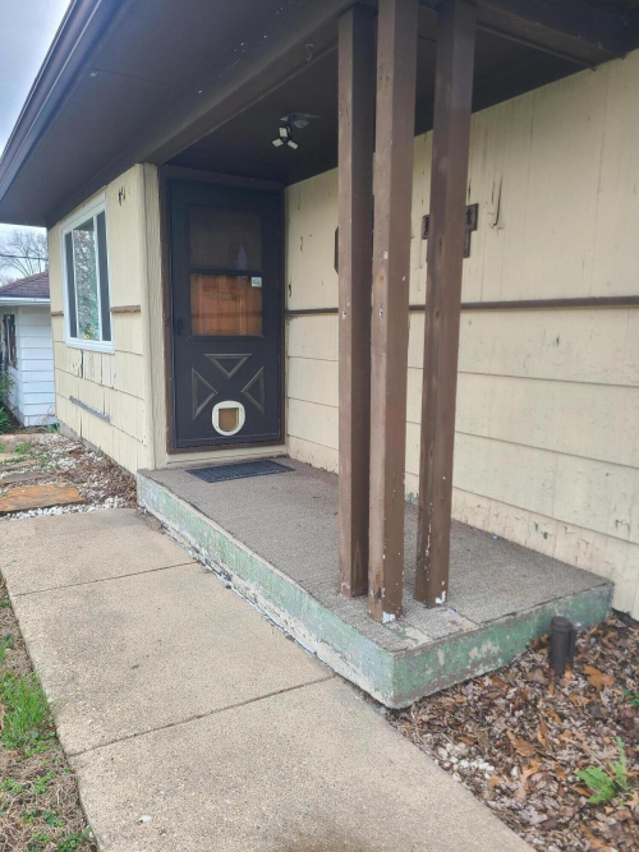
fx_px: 640
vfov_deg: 67.3
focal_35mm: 26
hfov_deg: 53.0
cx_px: 320
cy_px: 426
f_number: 1.8
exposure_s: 1/259
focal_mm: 5.4
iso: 40
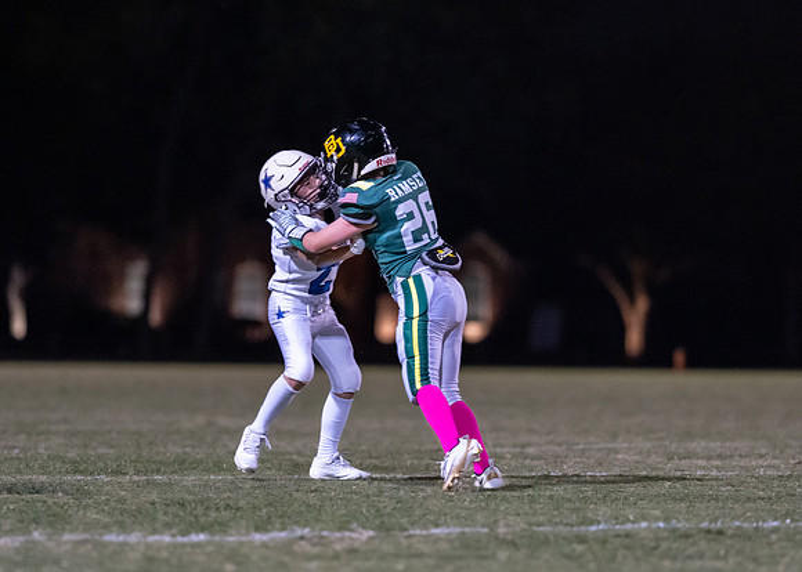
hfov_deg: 9.1
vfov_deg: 6.5
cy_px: 320
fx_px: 5027
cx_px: 360
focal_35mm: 221
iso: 4000
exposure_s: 1/1000
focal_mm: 135
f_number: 1.8
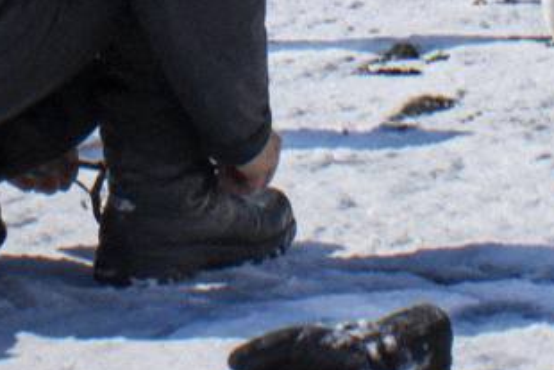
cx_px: 672
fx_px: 1986
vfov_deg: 10.5
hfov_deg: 15.3
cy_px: -70
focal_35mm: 129
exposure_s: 1/800
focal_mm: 40
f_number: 5.6
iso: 500
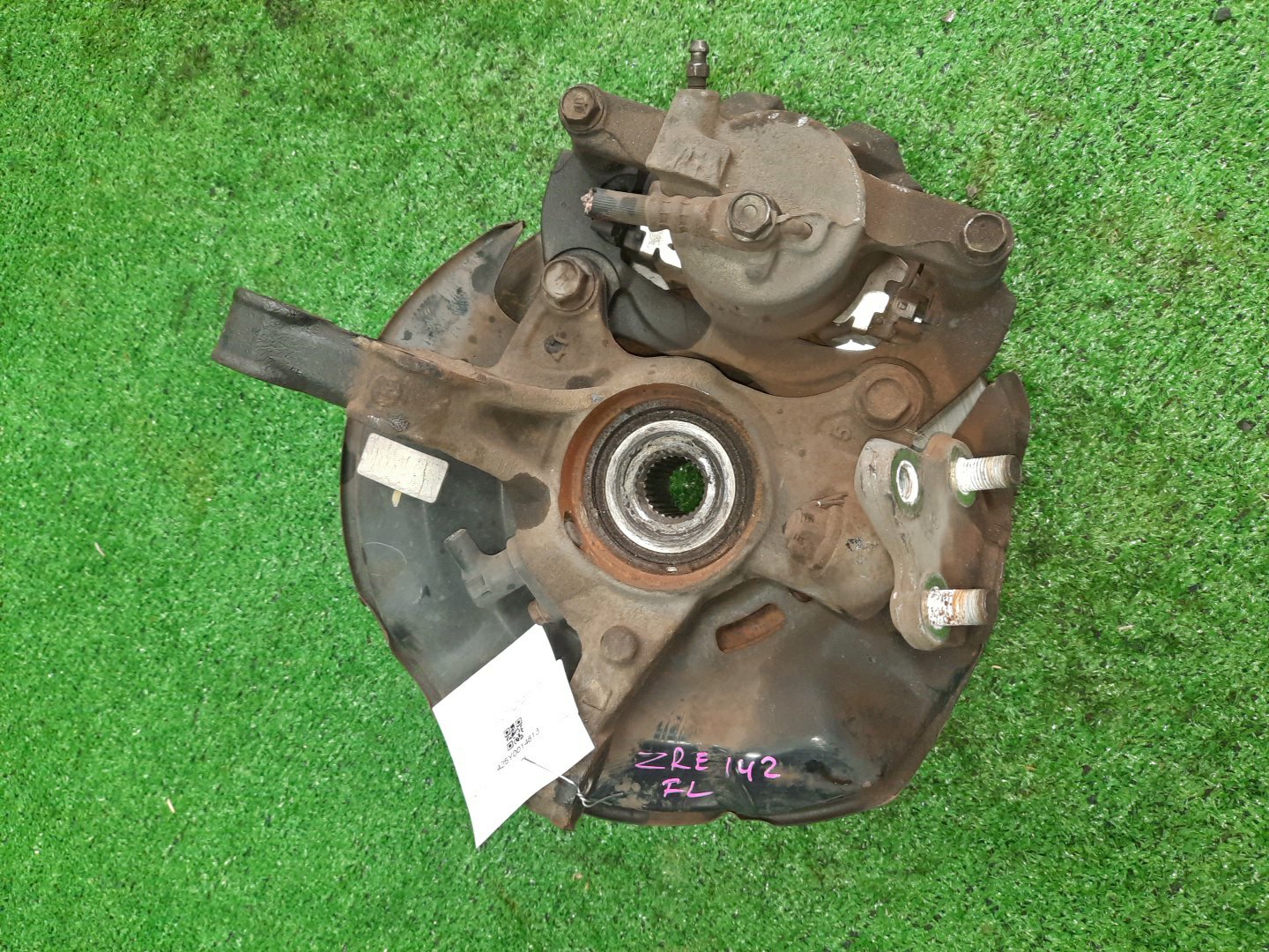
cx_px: 634
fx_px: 916
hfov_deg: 69.4
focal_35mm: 25
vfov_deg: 54.9
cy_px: 476
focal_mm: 4.6
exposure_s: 1/50
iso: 311
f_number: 2
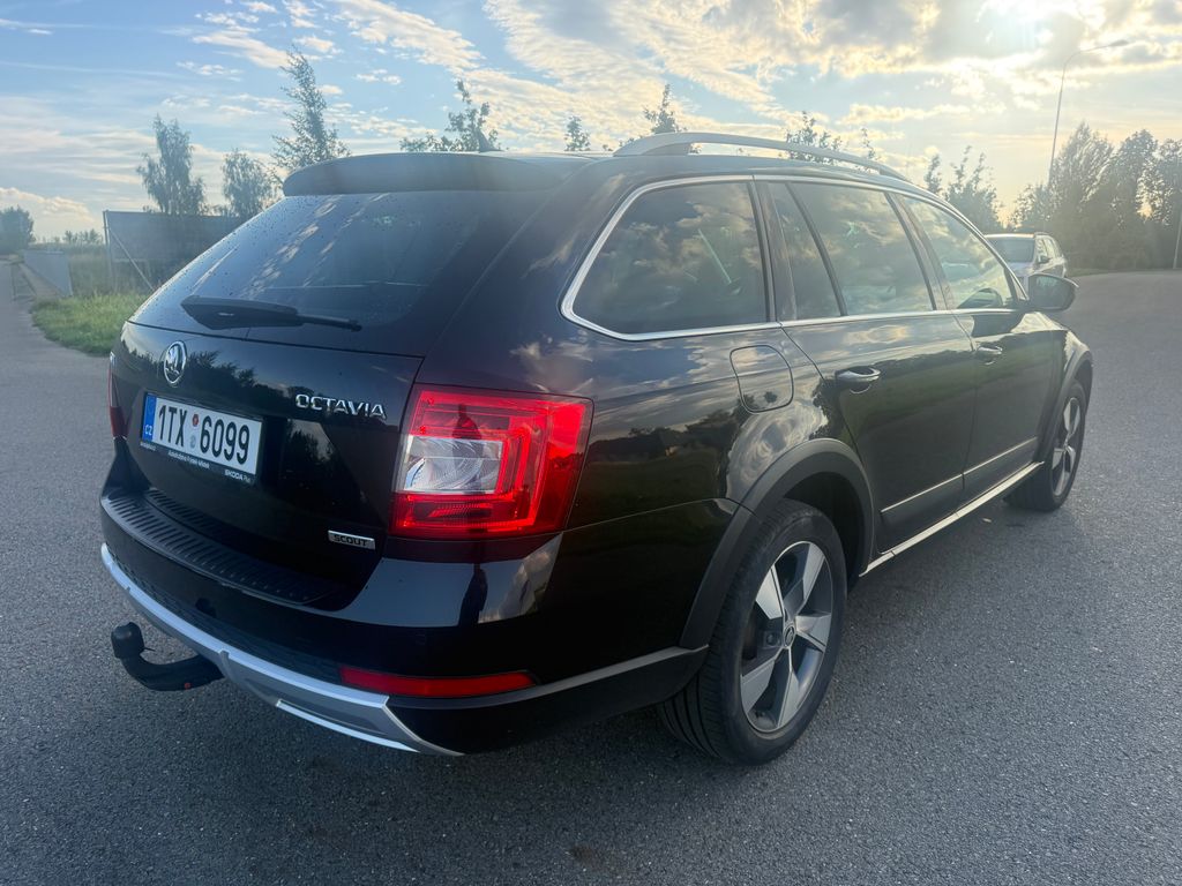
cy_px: 443
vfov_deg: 56.8
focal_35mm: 24
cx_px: 591
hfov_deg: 71.6
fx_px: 820
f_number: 1.78
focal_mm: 6.76
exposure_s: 1/1464
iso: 100
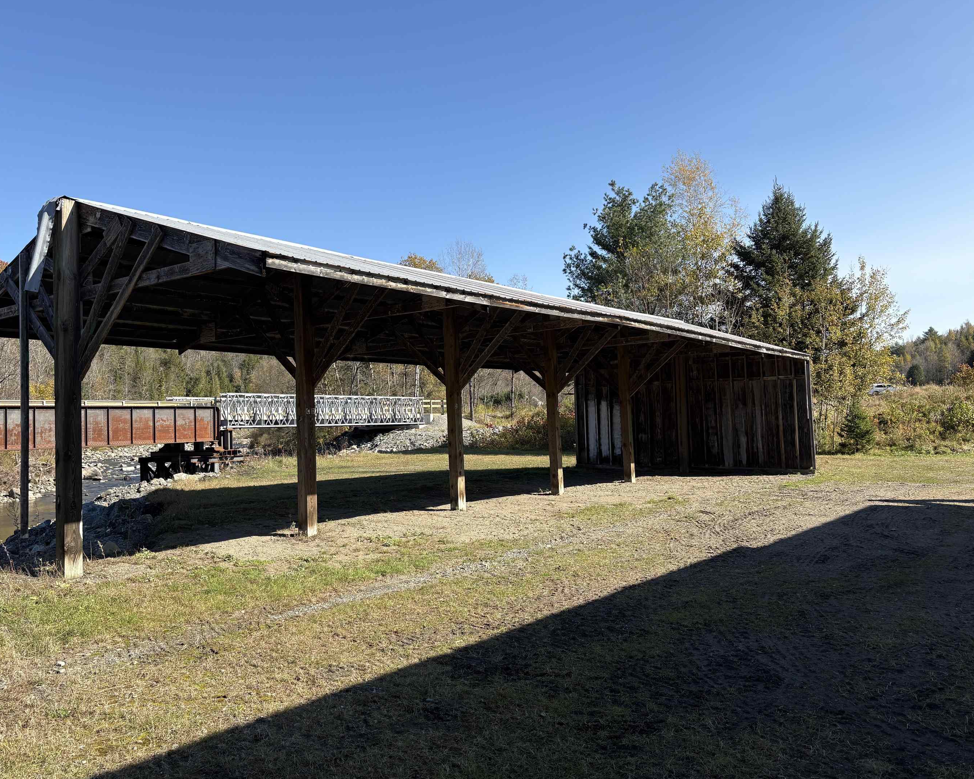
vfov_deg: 50.0
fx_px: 836
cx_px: 444
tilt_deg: +3.8
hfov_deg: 60.3
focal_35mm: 29
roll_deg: +2.2
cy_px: 380
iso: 50
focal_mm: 5.96
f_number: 1.6
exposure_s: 1/1848
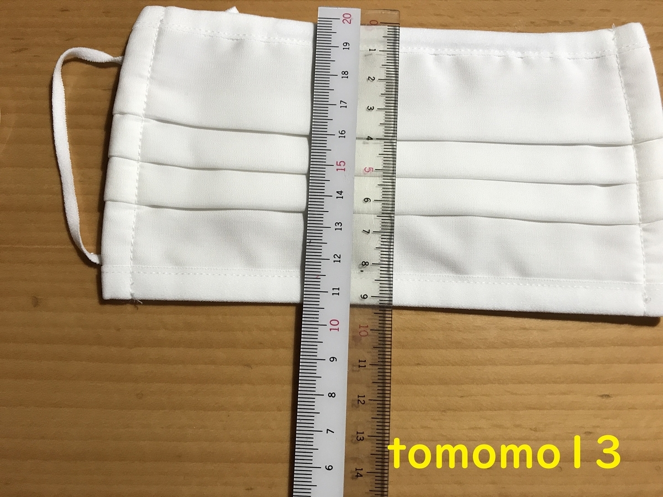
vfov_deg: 49.7
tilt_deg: -78.4
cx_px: 332
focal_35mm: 28
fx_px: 536
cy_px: 248
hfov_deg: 63.4
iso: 25
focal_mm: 3.99
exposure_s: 1/33
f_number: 1.8
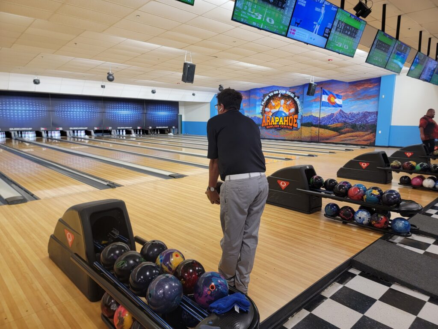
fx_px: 304
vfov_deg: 56.8
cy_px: 164
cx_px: 219
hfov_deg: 71.6
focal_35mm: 24
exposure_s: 1/60
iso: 200
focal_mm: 6.7
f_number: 1.8
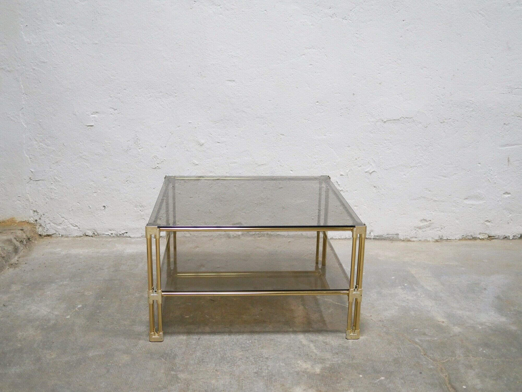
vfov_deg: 36.0
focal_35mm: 40
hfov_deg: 46.8
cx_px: 261
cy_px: 196
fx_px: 603
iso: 2000
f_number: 1.7
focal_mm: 20
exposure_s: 1/60
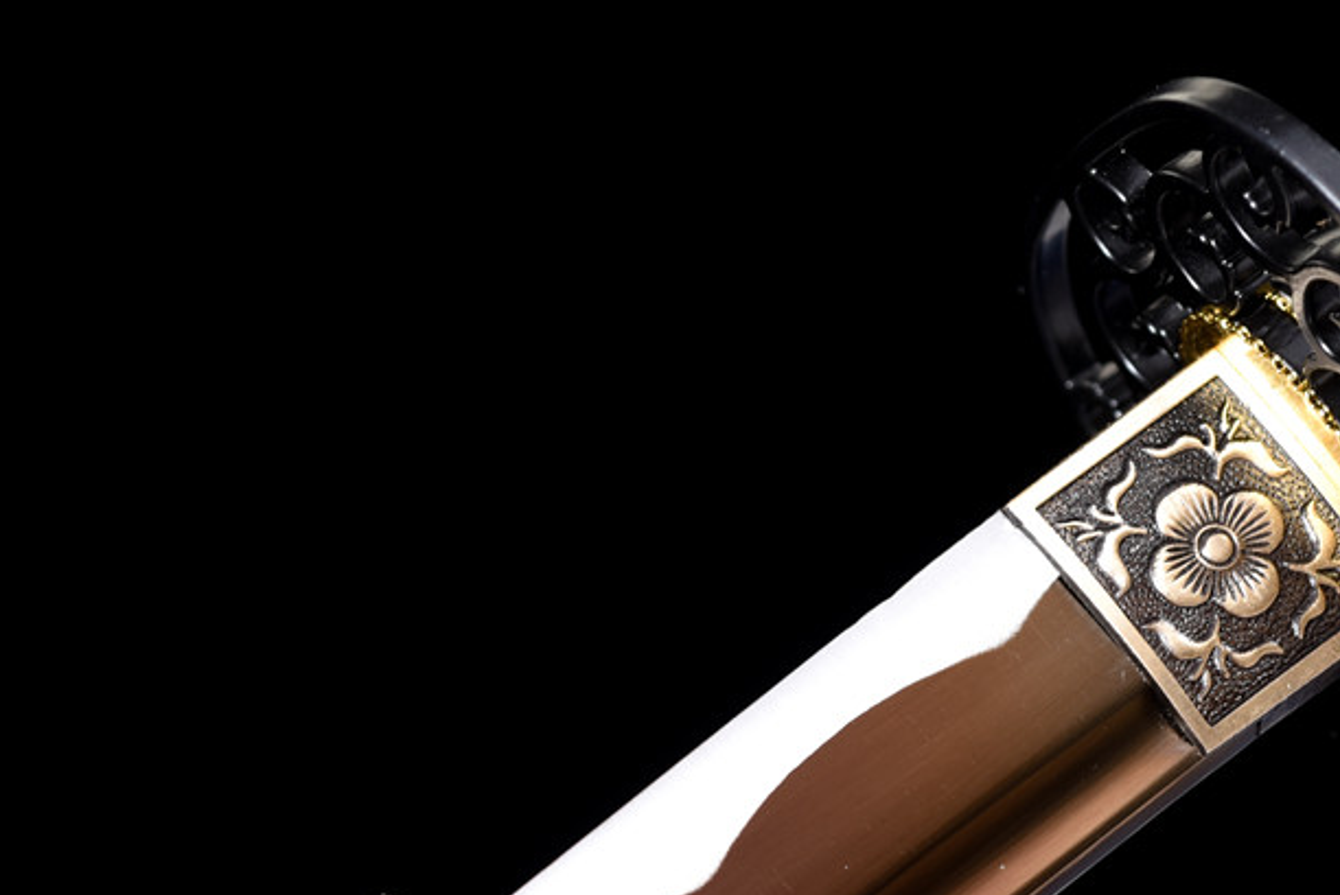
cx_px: 635
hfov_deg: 14.0
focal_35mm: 147
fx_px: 5475
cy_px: 774
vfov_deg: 9.3
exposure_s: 1/160
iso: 100
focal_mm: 60
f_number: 6.3
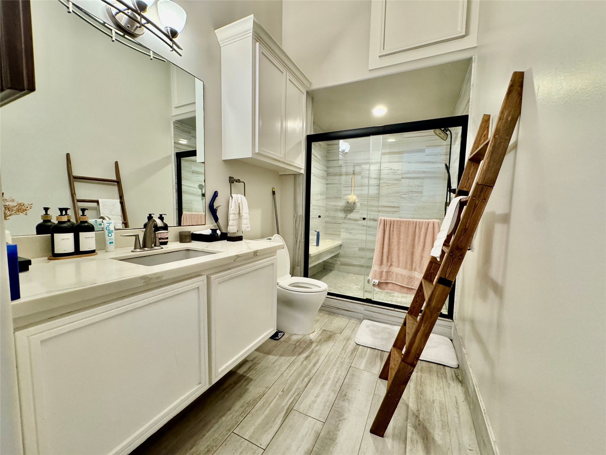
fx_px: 245
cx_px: 303
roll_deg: -1.2
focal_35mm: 14
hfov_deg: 102.1
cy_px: 228
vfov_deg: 85.7
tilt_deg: -4.7
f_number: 2.2
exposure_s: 1/60
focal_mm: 2.22
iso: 320
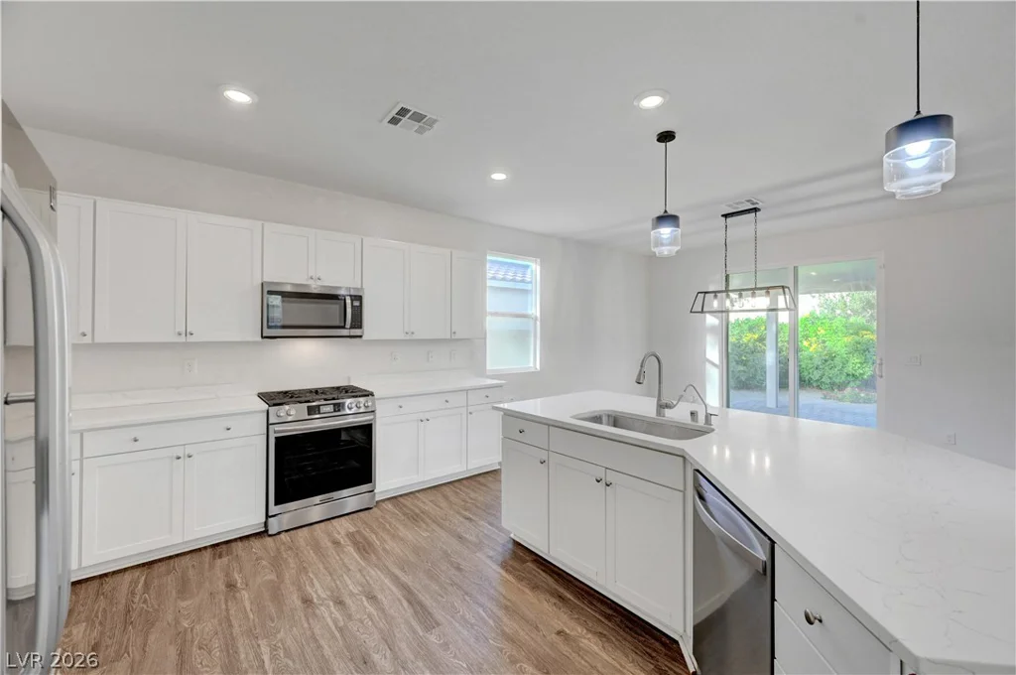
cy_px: 338
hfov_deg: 104.3
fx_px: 395
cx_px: 508
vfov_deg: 81.1
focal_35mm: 14
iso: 800
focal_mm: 14
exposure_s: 1/8
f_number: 8
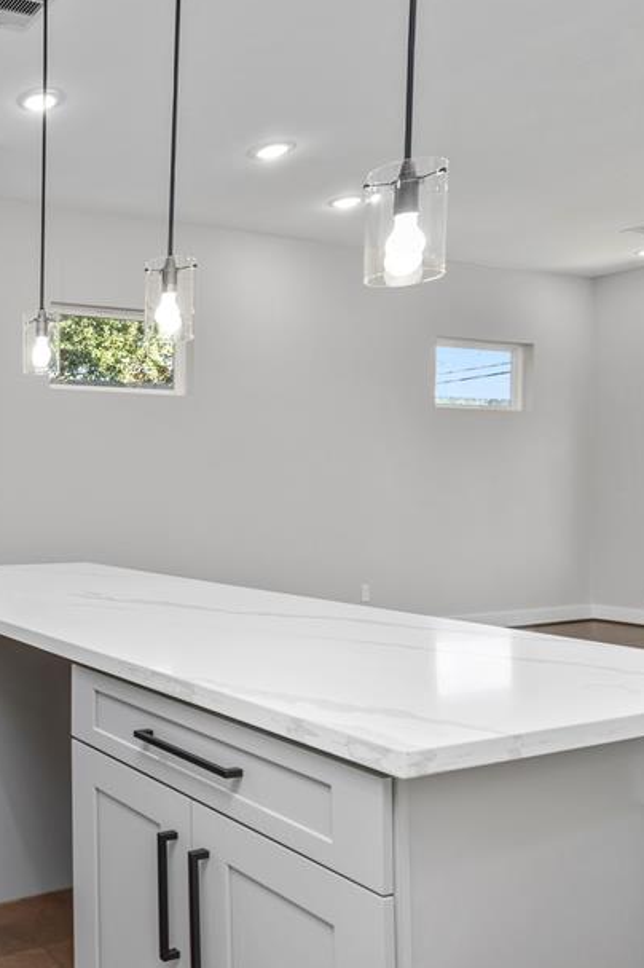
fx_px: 748
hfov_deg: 36.8
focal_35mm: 28
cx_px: -112
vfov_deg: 65.8
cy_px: 483
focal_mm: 11
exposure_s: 1/6
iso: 100
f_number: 4.8
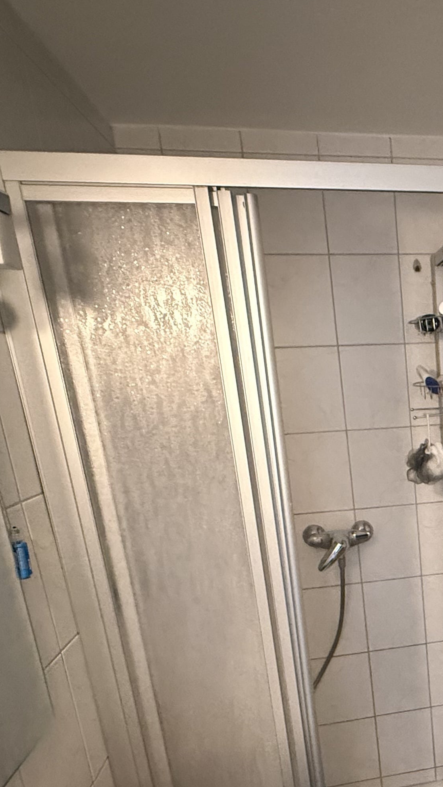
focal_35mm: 31
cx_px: 493
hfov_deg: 32.9
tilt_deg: -16.1
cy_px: 557
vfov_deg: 60.3
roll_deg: +2.6
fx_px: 647
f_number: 2.2
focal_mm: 2.22
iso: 1000
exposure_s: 1/33
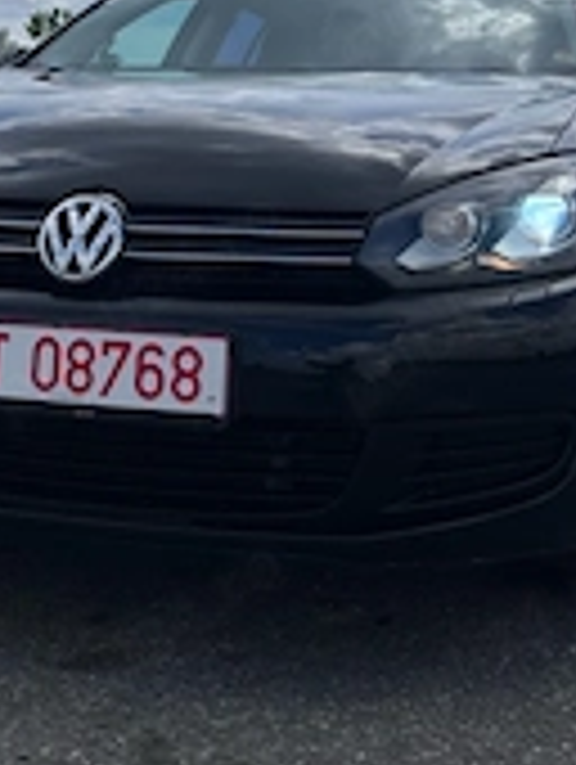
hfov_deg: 24.0
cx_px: 225
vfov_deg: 29.6
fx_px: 1350
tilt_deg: +6.4
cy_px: 9
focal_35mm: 61
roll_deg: -2.5
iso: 50
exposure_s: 1/10870
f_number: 1.6
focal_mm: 5.1
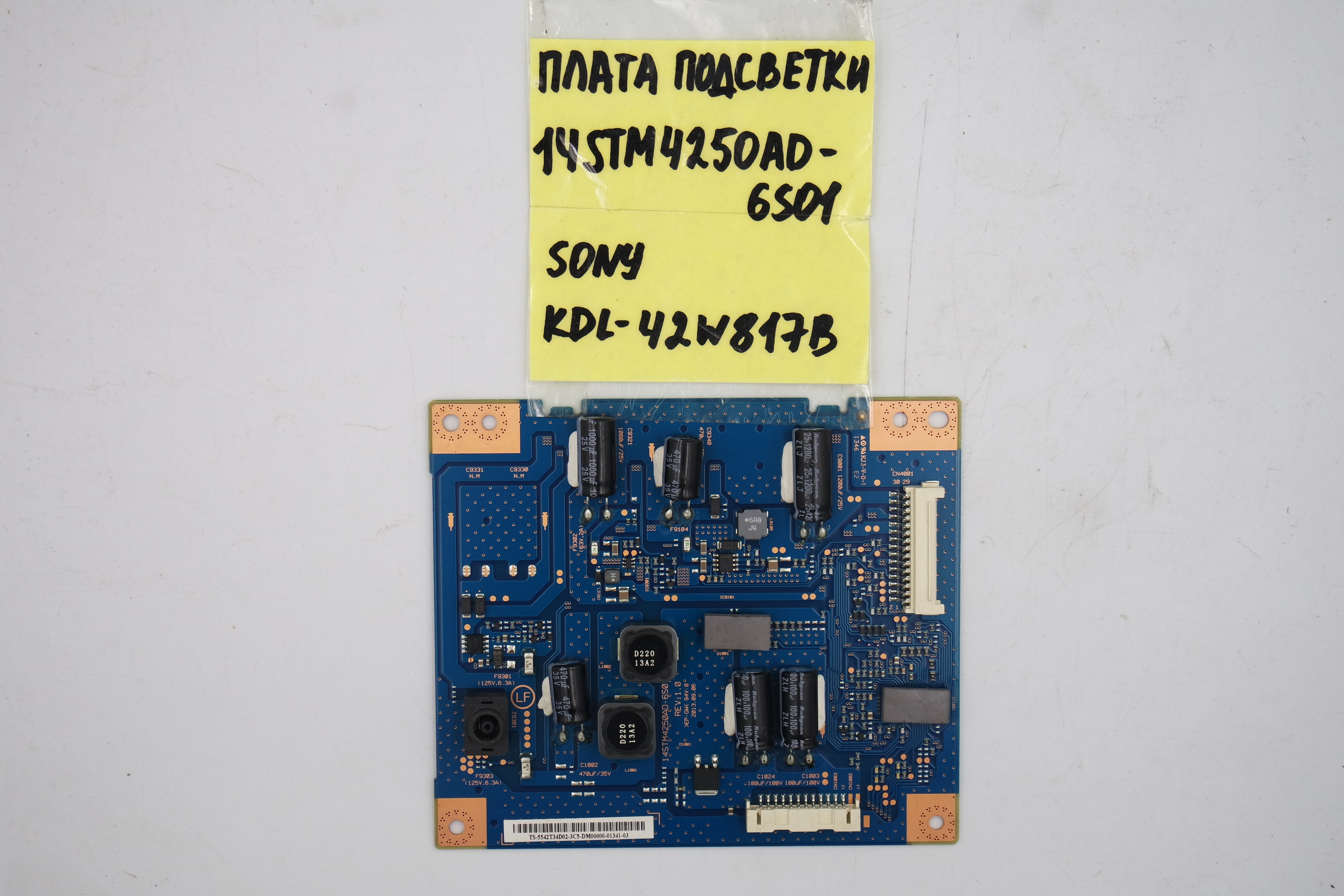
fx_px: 1904
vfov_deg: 26.5
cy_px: 448
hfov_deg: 38.9
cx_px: 672
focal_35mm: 51
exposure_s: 1/125
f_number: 5.6
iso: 160
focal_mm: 19
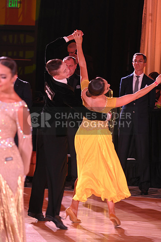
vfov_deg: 14.2
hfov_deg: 9.5
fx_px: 972
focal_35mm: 145
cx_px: 80
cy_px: 121
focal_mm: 145
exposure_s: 1/200
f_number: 5
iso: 2000
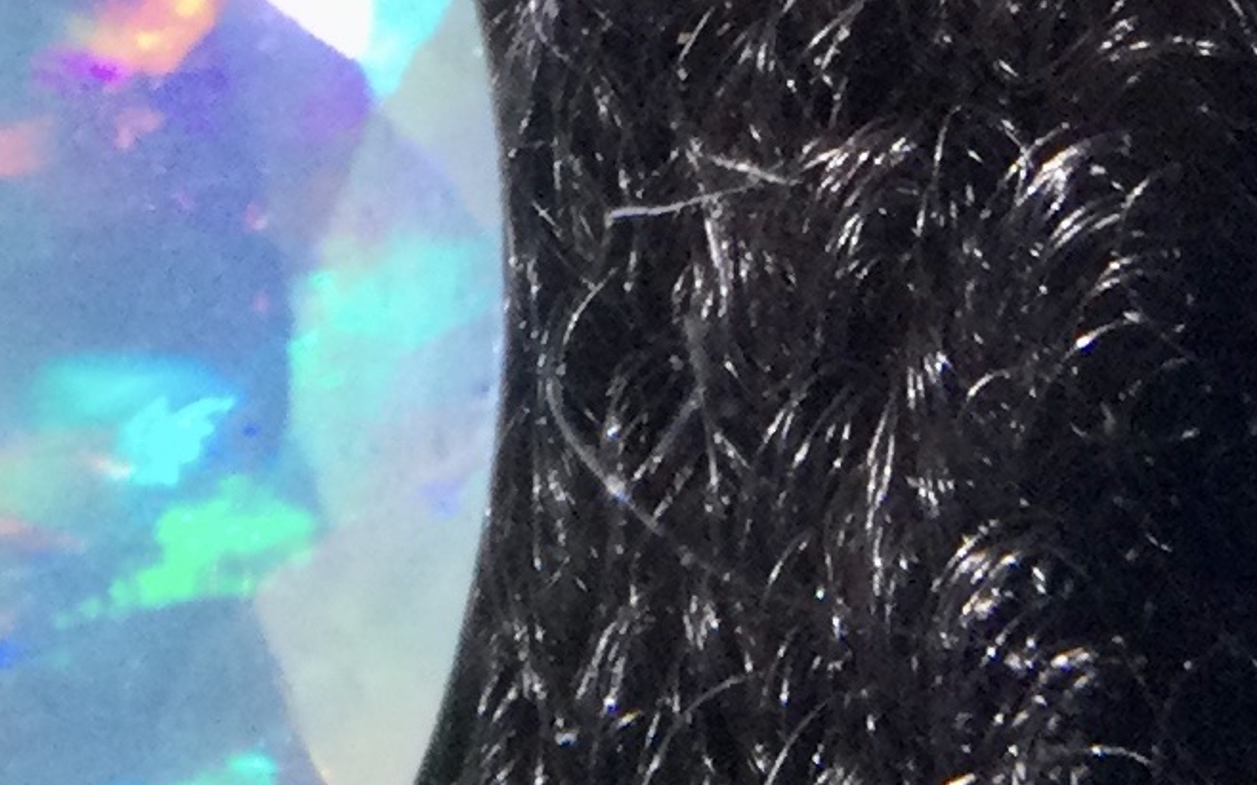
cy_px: -605
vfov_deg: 7.8
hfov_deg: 12.7
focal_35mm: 163
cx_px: -52
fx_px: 5583
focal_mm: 3.3
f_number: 2.4
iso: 25
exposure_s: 1/33
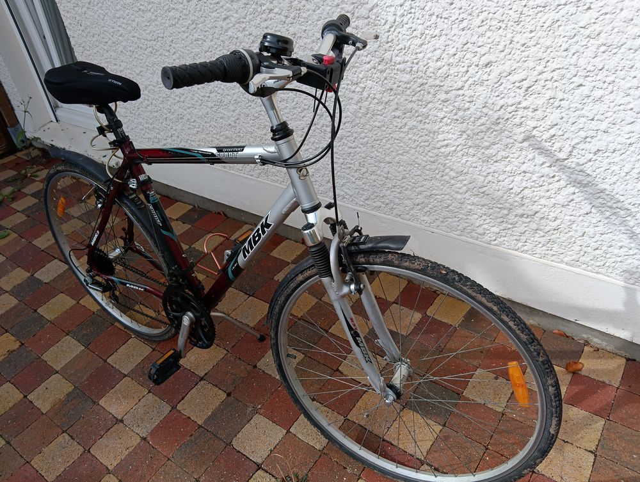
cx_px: 320
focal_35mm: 26
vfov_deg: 53.2
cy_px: 241
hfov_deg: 67.2
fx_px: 481
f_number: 1.8
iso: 50
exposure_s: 1/335
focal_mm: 3.96
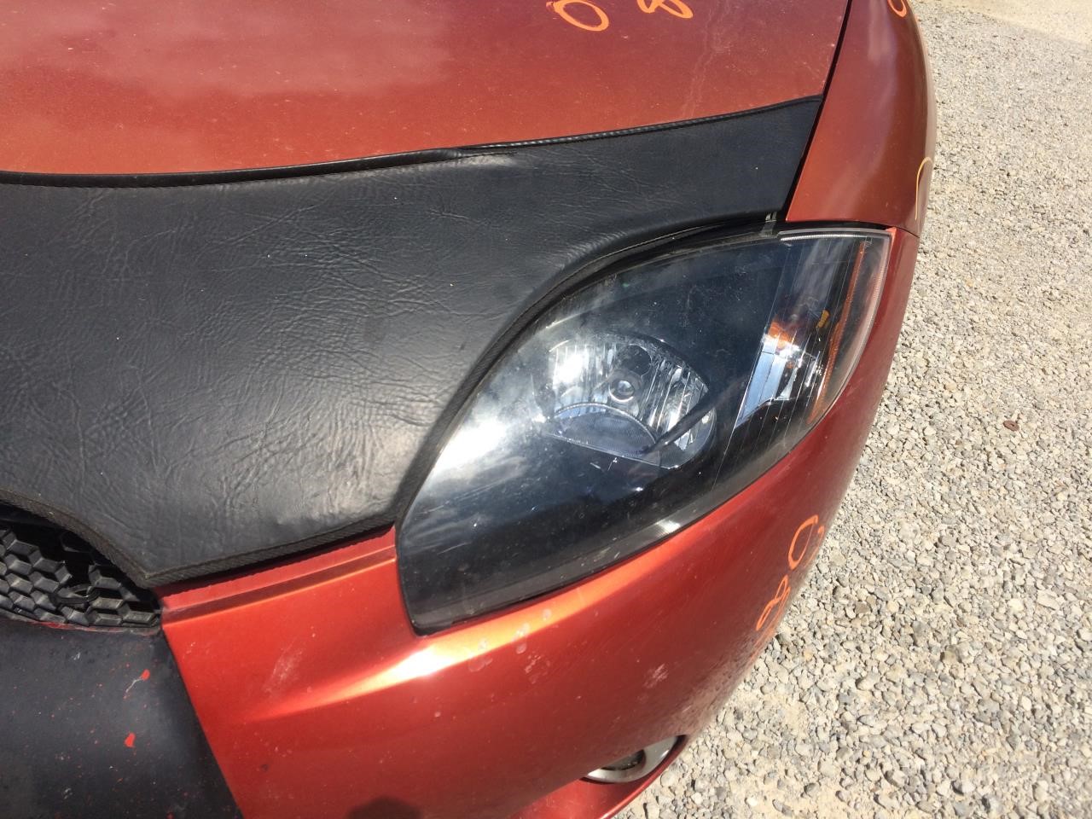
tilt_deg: -35.7
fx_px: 915
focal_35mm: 29
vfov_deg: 48.2
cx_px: 546
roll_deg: -7.0
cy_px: 410
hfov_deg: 61.7
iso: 32
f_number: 2.2
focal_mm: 4.15
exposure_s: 1/2564
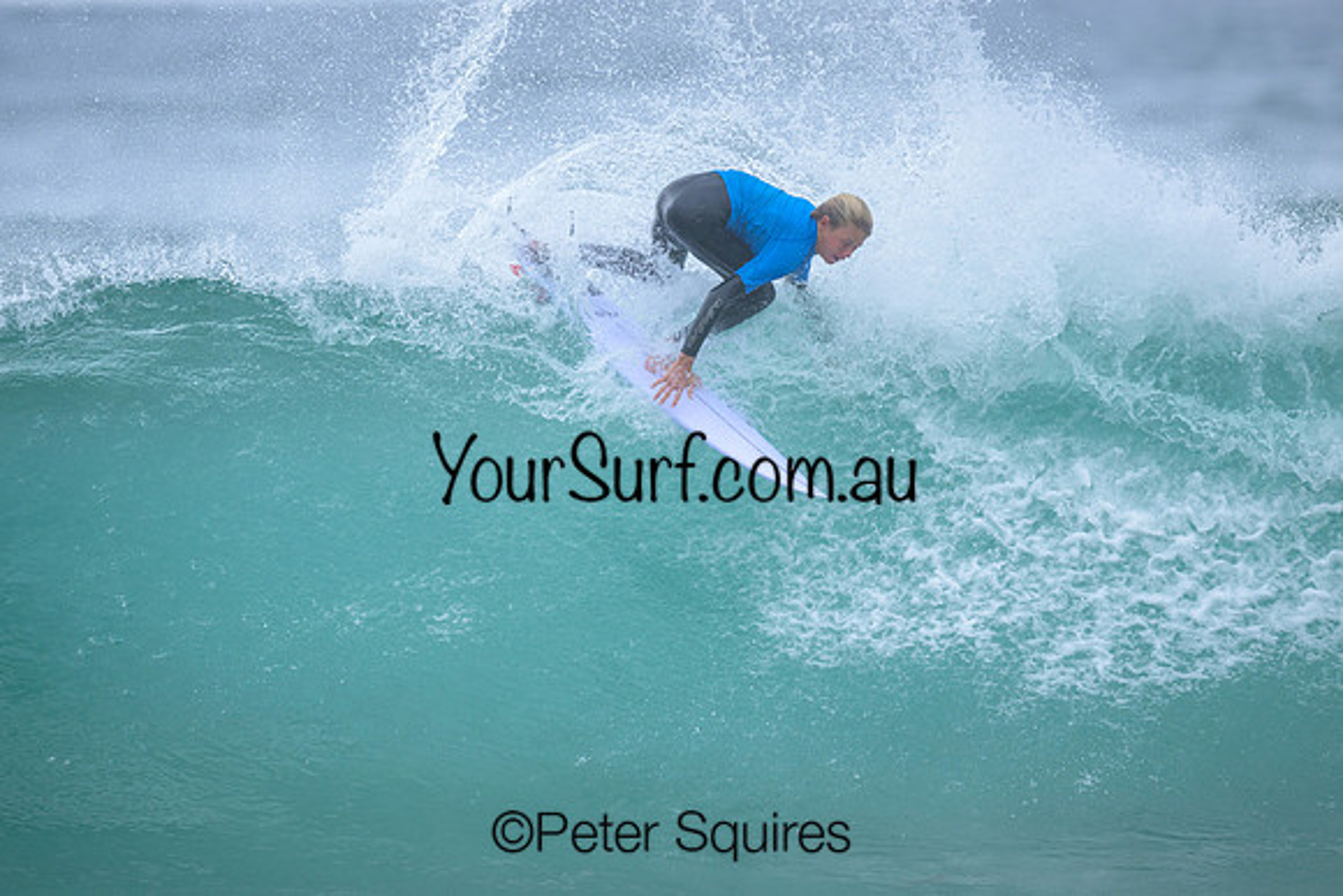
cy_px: 448
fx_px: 29850
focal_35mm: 800
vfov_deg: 1.7
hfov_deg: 2.6
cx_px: 672
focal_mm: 800
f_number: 6.3
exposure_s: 1/1600
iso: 500
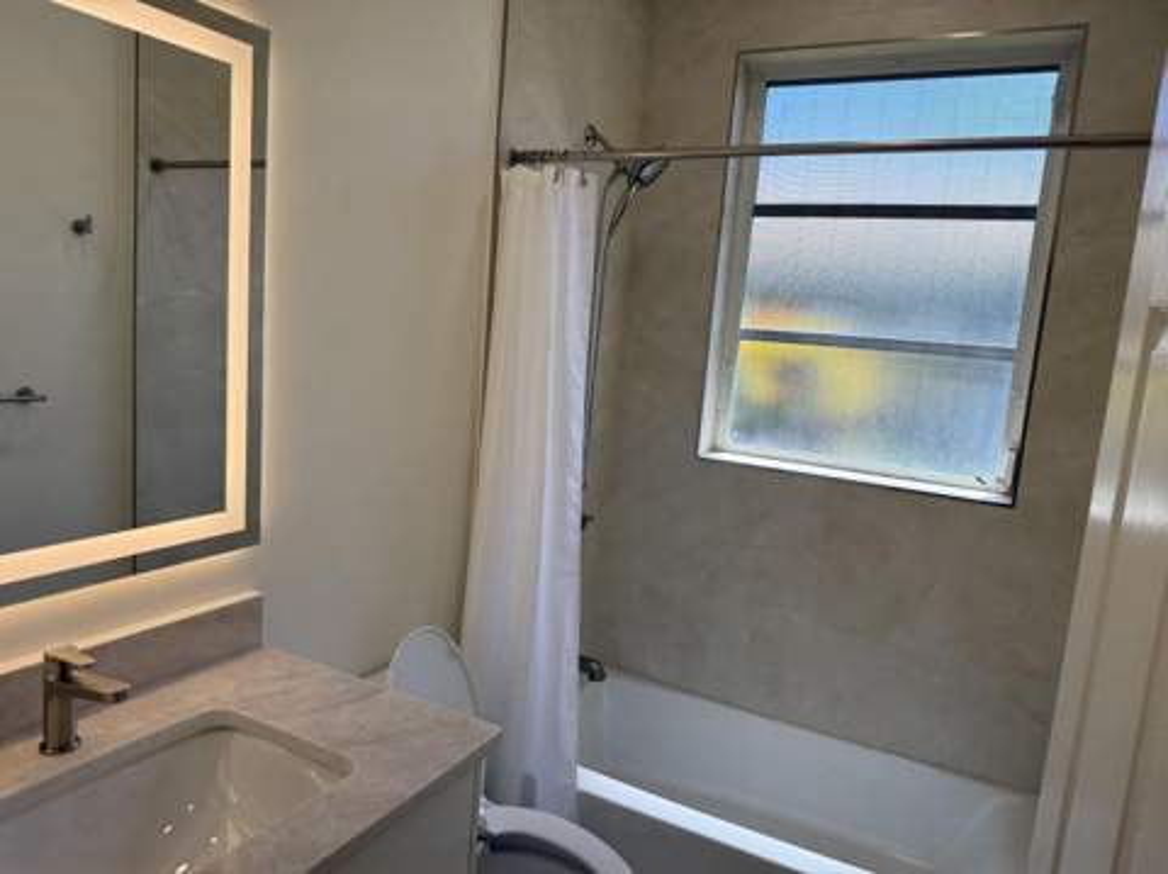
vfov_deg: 56.7
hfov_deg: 71.7
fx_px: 809
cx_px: 584
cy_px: 437
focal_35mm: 24
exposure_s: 1/992
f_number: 1.78
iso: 100
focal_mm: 6.76
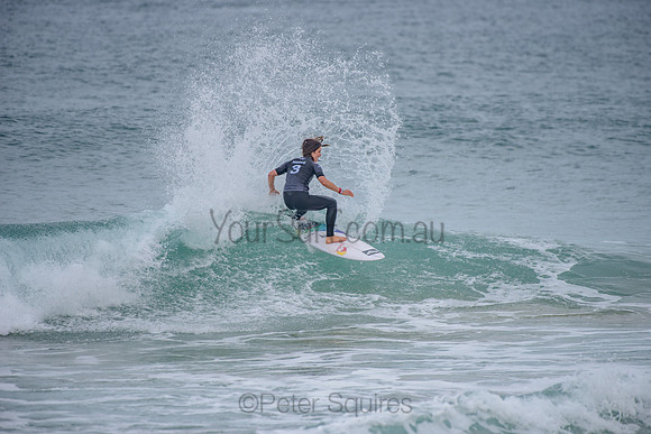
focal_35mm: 500
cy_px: 217
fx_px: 9043
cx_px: 326
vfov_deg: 2.8
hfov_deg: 4.1
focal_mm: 500
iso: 280
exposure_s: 1/2000
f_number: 5.6
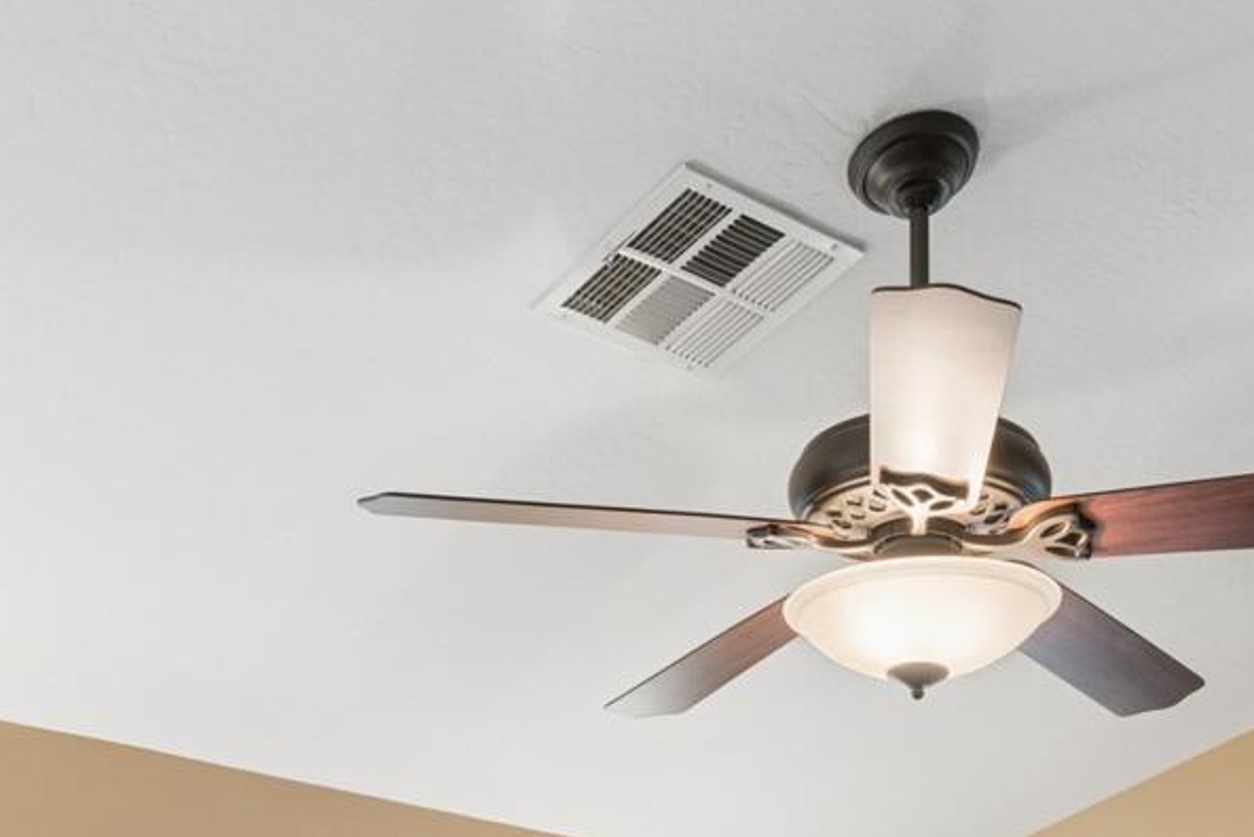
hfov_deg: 33.9
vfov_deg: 19.0
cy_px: 1385
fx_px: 2056
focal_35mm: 59
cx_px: 723
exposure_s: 1/13
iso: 320
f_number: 9
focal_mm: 14
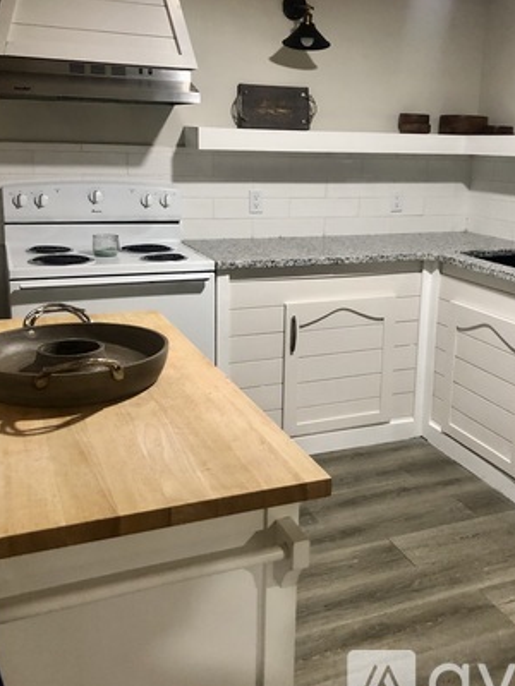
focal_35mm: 35
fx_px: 694
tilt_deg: -11.6
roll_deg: -1.4
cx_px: 303
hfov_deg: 40.6
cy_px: 290
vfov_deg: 52.4
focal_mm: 3.99
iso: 80
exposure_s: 1/15
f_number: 1.8
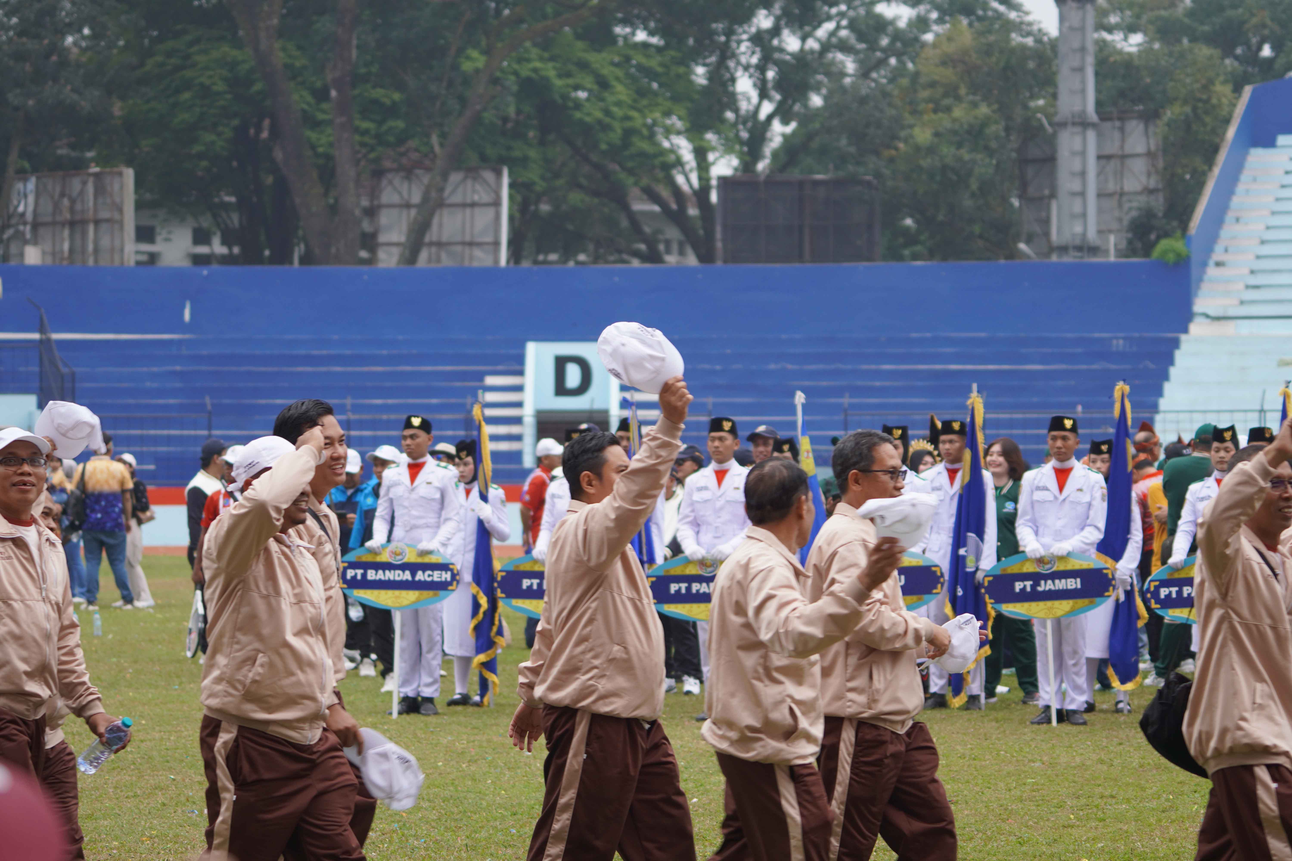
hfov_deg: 17.7
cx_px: 646
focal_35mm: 116
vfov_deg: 11.9
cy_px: 430
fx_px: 4145
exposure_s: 1/160
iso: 125
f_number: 4
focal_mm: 77
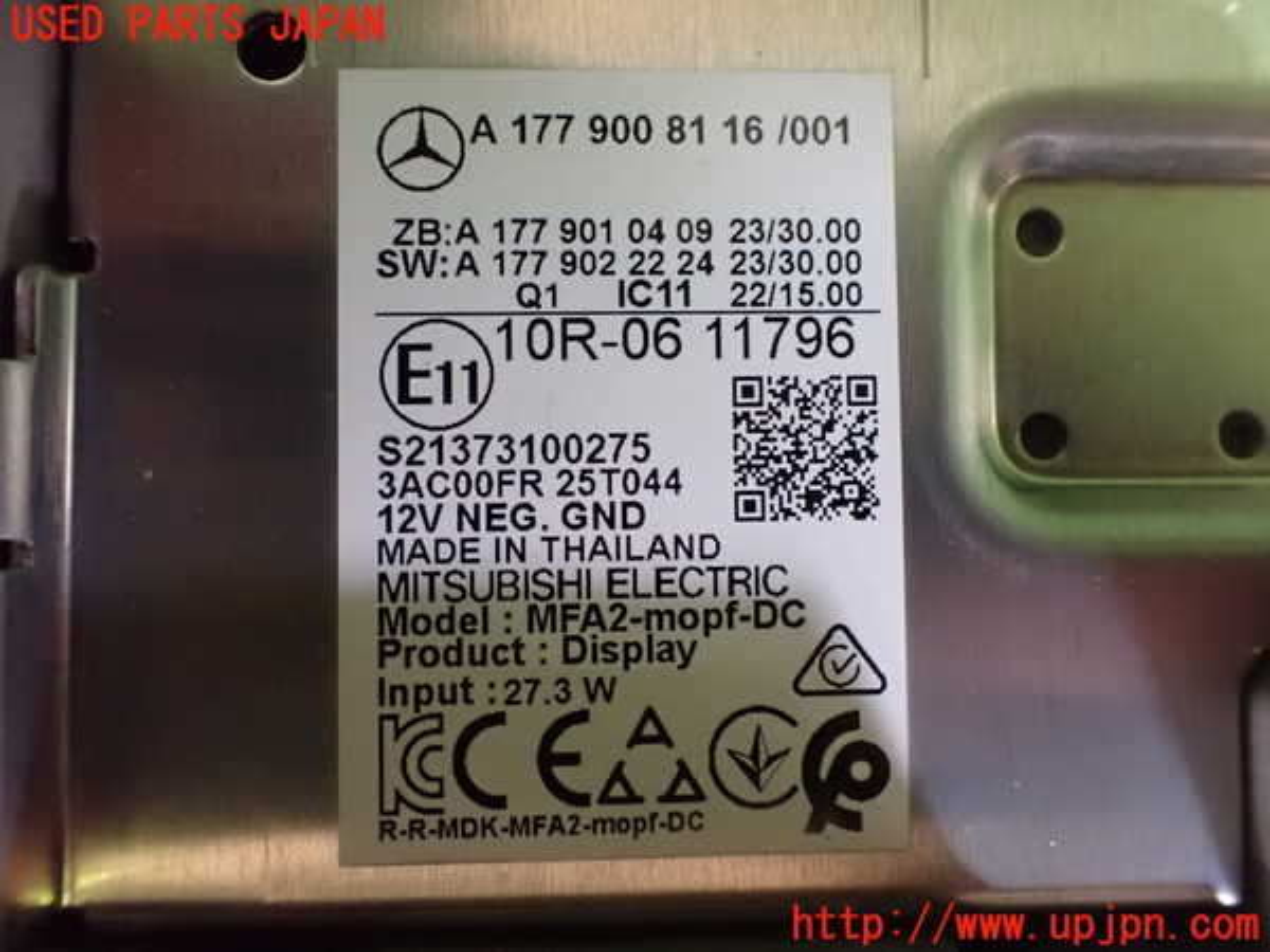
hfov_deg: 60.0
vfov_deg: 46.8
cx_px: 635
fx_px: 1101
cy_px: 476
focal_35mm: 30
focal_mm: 5.4
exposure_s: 1/25
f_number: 2.3
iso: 1600
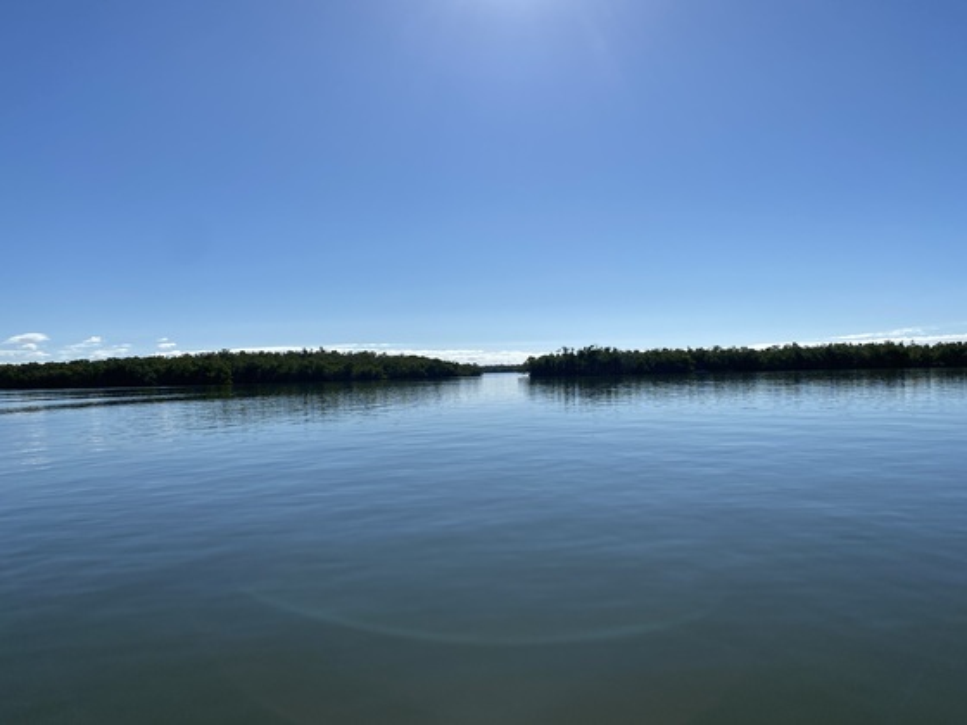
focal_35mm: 26
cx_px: 484
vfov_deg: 53.1
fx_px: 726
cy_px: 362
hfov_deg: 67.3
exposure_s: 1/6757
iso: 32
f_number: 1.8
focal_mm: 4.25
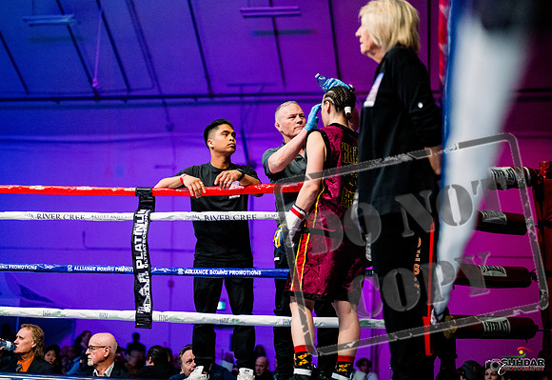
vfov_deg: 23.7
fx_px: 903
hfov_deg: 33.9
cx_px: 227
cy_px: 163
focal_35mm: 58
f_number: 1.4
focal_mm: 50
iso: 6400
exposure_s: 1/1000
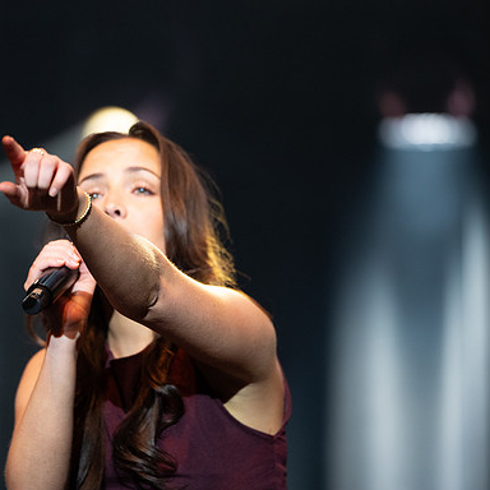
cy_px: 246
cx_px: 152
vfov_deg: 7.6
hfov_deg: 7.6
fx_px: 3699
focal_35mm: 231
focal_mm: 180
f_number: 2.8
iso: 1250
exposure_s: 1/200
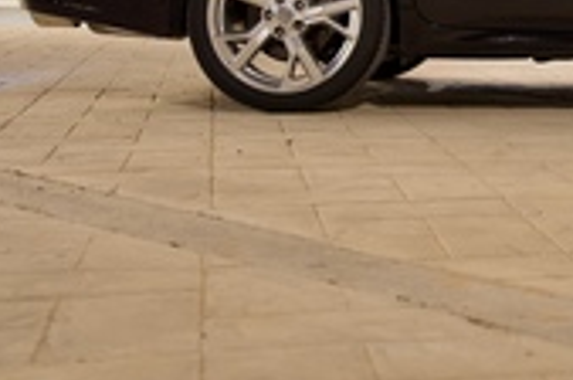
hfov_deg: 20.4
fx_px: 1509
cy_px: -117
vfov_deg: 13.8
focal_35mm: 95
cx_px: 648
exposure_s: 1/15
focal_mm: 35
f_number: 2.8
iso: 1250
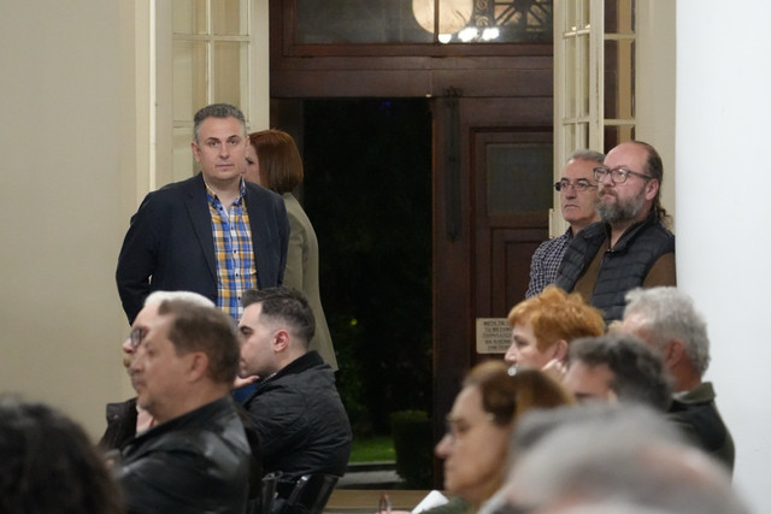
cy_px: 257
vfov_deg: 8.7
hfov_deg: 13.1
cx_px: 386
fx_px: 3363
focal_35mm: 157
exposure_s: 1/160
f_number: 4
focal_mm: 105
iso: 12800
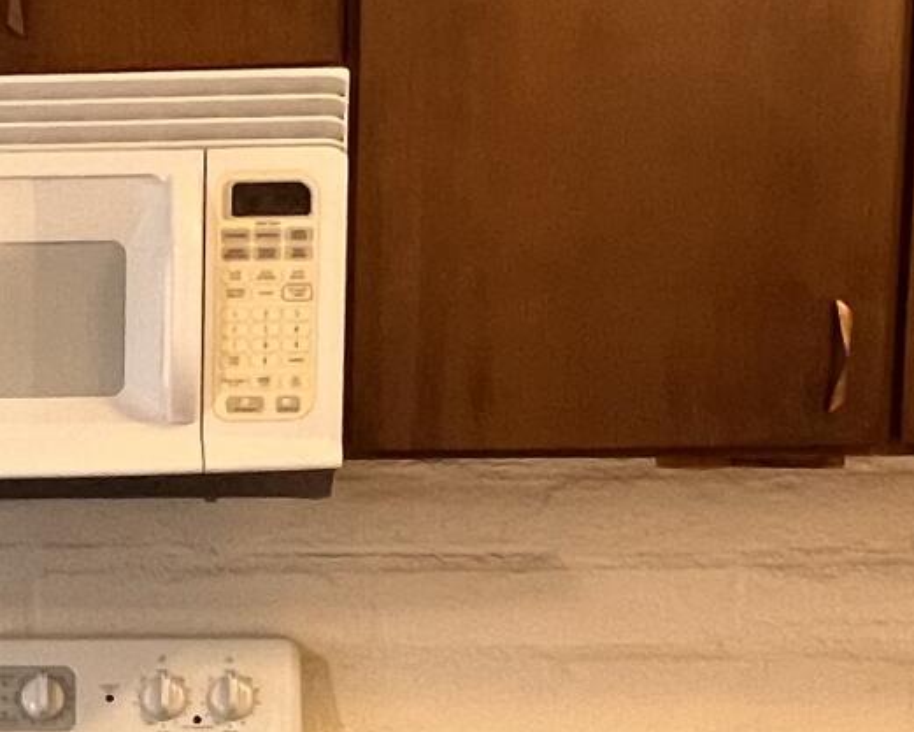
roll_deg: +1.0
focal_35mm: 73
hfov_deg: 23.9
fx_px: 1975
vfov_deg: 20.3
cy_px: 730
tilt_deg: -7.0
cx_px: -161
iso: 250
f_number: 1.8
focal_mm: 1.57
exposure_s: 1/60
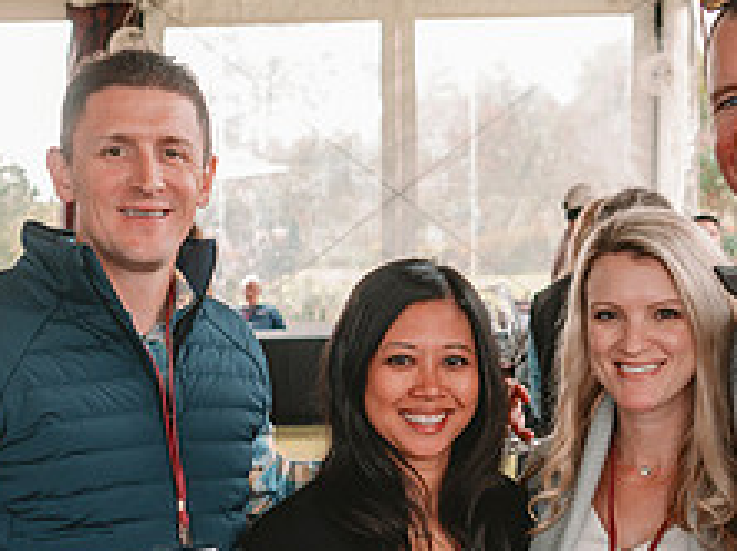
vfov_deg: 18.7
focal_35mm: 78
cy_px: 441
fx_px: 1659
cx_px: 362
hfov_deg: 25.0
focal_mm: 28
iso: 250
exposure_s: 1/200
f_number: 3.5
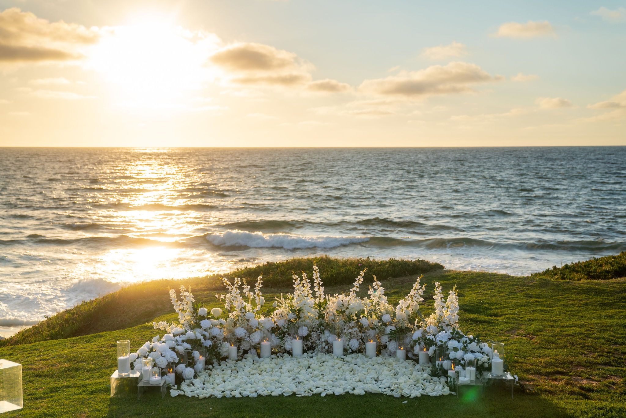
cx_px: 313
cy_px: 226
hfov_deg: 41.3
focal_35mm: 48
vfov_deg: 28.2
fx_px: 831
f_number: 2.8
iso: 250
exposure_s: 1/160
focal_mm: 42
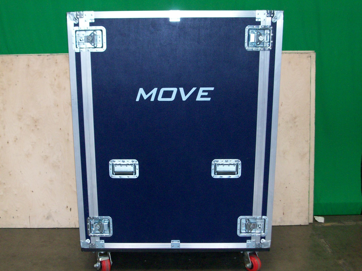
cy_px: 136
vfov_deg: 34.3
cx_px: 181
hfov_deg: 44.8
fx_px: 439
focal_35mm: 42
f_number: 3.2
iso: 160
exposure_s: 1/65.1
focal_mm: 7.1
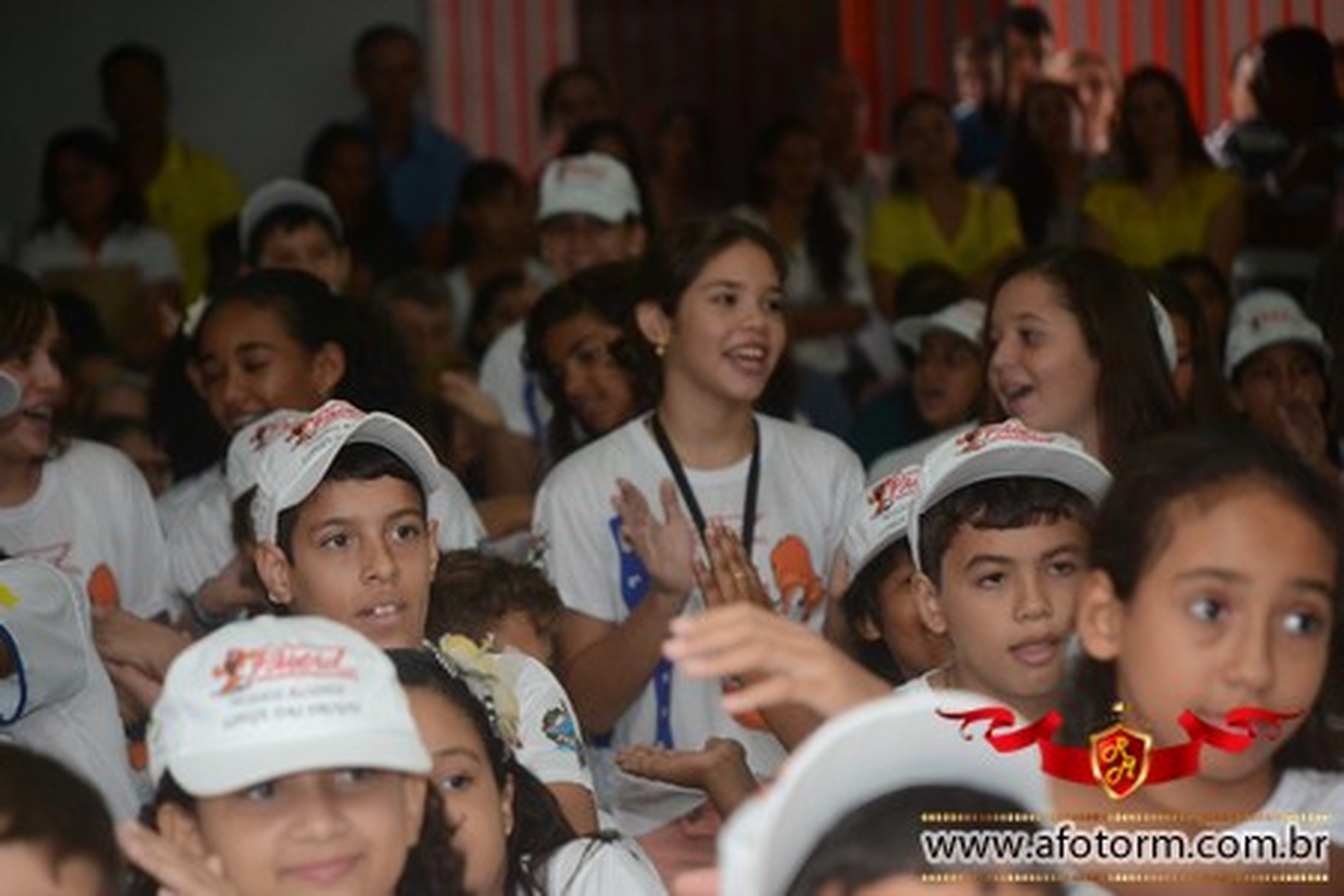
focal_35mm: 202
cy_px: 448
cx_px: 672
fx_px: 7559
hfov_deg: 10.2
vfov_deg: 6.8
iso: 1600
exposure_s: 1/125
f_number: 5.6
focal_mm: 135
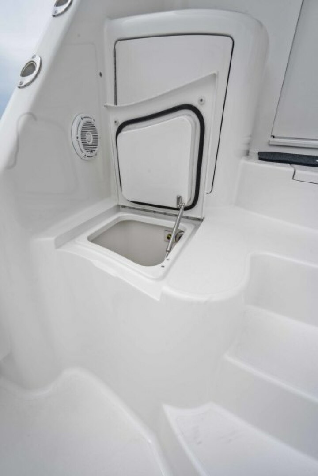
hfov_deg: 73.7
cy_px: 238
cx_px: 159
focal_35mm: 16
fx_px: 212
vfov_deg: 96.7
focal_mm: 16
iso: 400
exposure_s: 1/640
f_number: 11
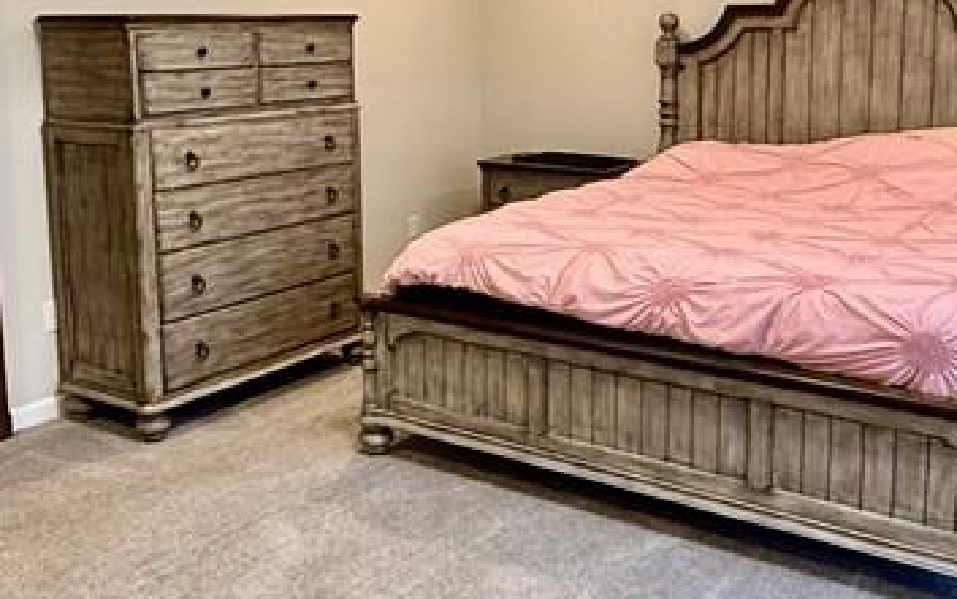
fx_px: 1122
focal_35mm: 43
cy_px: 187
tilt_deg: -8.4
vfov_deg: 29.6
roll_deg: -0.6
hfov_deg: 46.1
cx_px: 542
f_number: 2.2
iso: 320
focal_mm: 2.22
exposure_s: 1/60
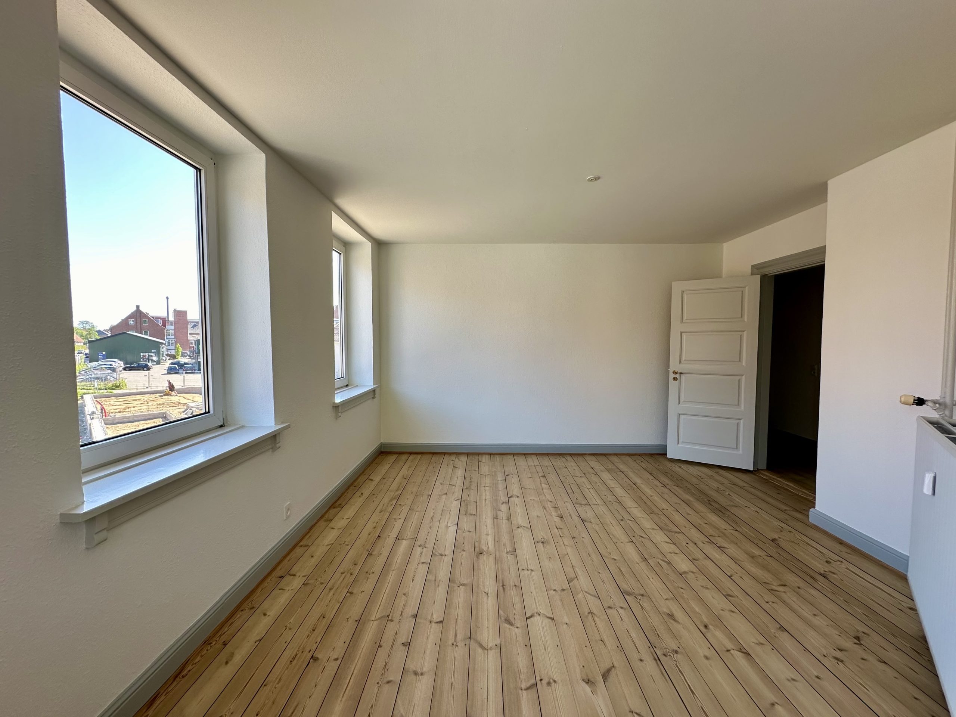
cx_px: 478
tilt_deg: -2.2
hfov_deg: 102.1
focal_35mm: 14
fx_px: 387
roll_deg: -0.2
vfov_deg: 85.7
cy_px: 358
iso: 40
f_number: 2.2
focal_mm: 2.22
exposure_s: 1/127
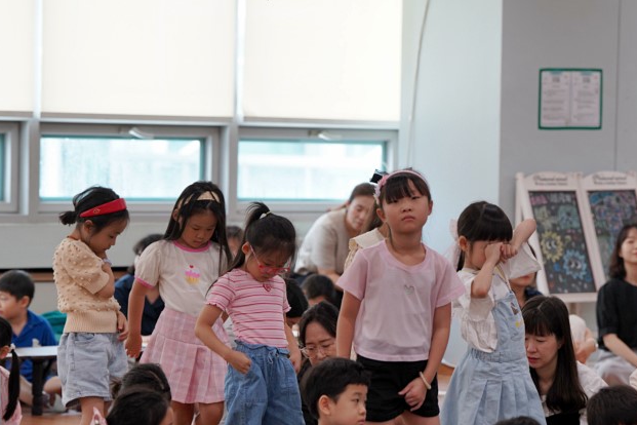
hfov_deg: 11.0
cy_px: 241
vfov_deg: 7.3
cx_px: 407
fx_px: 3309
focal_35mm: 187
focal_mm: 129
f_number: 4
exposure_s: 1/160
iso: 800
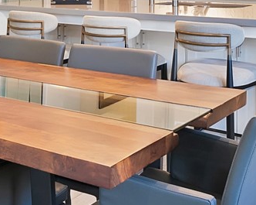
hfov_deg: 27.4
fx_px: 515
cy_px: -41
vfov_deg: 20.9
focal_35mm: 68
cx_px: 50
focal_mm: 12
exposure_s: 1/2
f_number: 9
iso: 640
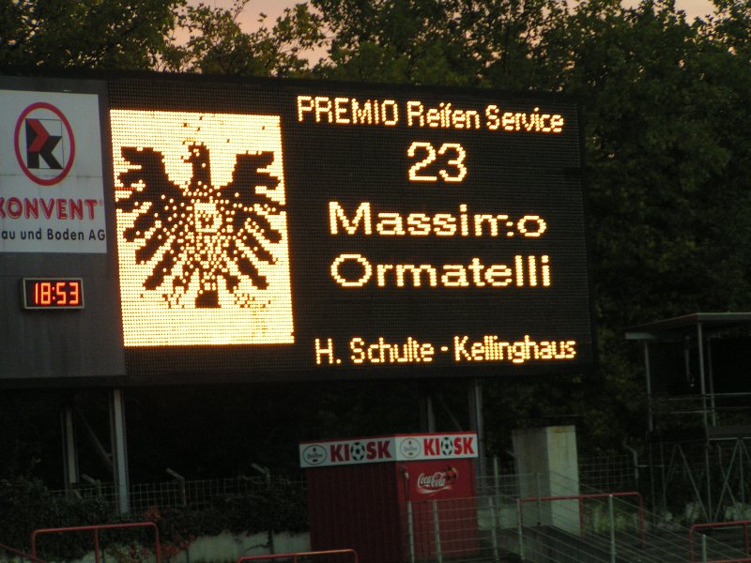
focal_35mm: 172
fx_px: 3732
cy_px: 282
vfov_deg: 8.6
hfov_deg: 11.5
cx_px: 376
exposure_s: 1/60
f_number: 3.5
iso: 200
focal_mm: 26.3
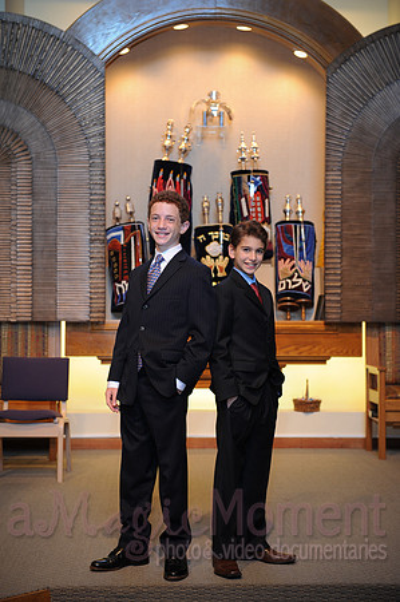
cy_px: 301
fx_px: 1036
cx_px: 200
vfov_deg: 32.4
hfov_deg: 21.9
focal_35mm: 62
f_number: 4
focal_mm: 62
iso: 500
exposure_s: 1/50
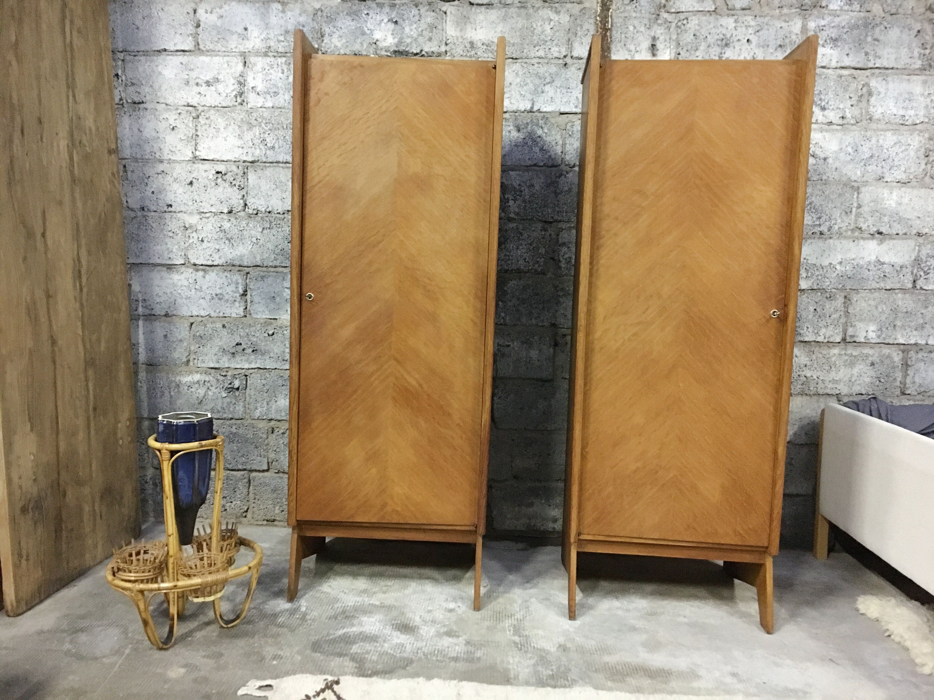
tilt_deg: -4.9
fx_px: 782
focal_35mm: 29
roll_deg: -0.9
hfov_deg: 61.7
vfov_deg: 48.2
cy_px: 350
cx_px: 467
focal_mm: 4.15
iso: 320
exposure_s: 1/17
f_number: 2.2
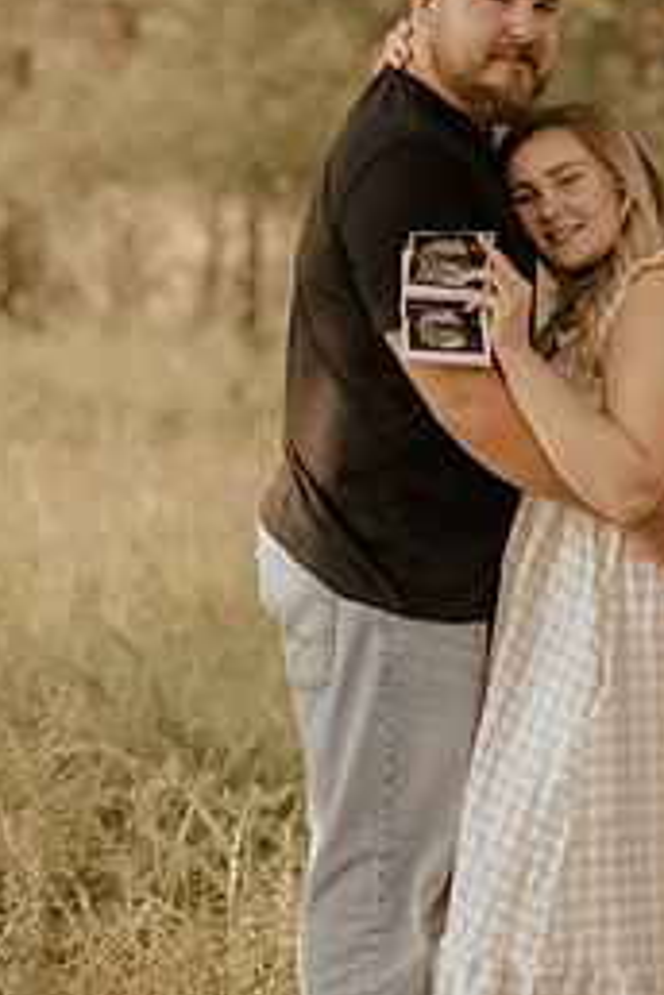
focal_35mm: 131
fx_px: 3624
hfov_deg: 10.4
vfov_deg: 15.6
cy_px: 567
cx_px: 494
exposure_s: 1/125
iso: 32
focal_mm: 50
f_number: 3.2
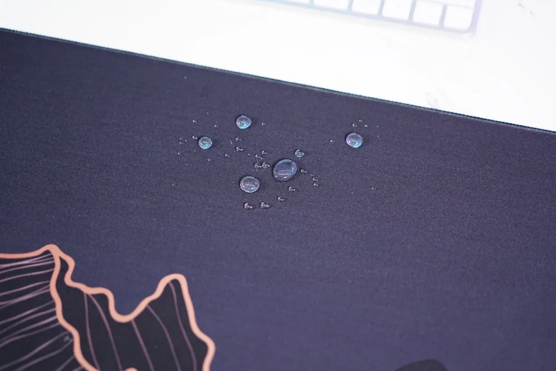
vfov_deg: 13.0
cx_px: 278
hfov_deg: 19.5
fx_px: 1622
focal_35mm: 105
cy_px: 186
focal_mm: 105
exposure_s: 1/25
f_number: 4
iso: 640
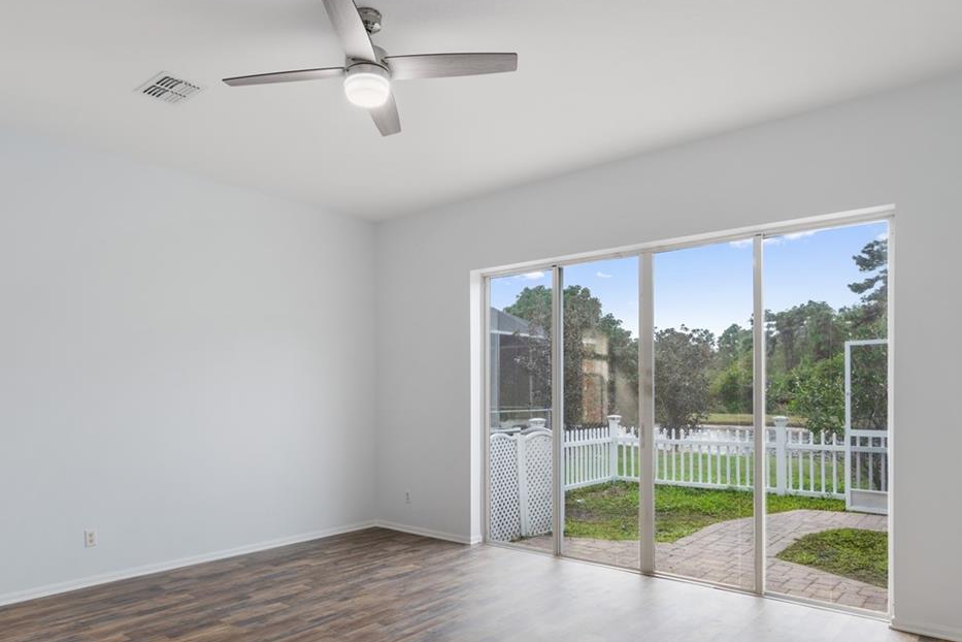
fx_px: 641
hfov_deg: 73.5
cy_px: 389
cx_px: 429
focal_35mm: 24
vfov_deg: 52.7
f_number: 7.1
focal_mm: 14
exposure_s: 1/6
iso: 200
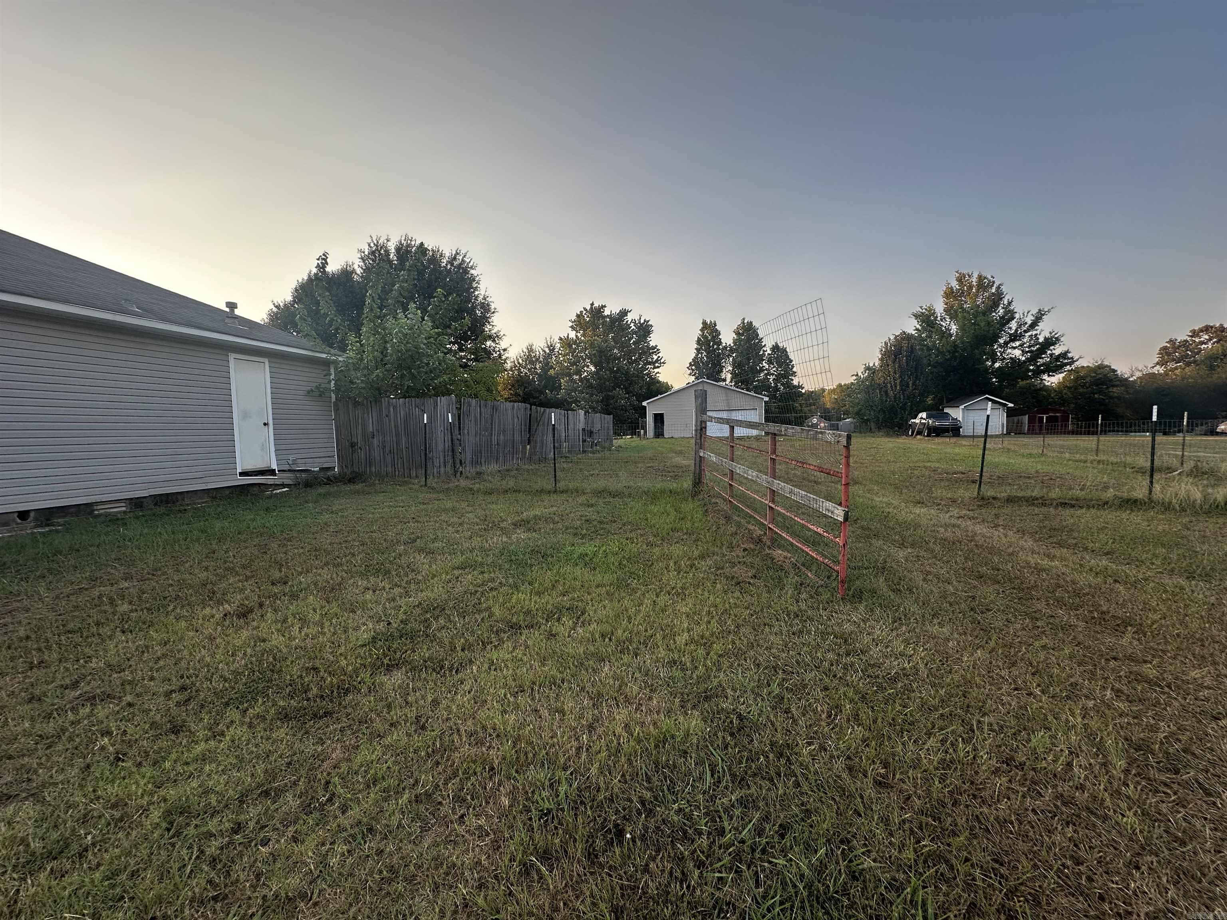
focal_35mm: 14
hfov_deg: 102.1
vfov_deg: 85.7
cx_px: 614
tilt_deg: -3.8
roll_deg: +1.5
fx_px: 496
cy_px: 460
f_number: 2.2
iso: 40
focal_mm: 2.22
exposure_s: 1/265
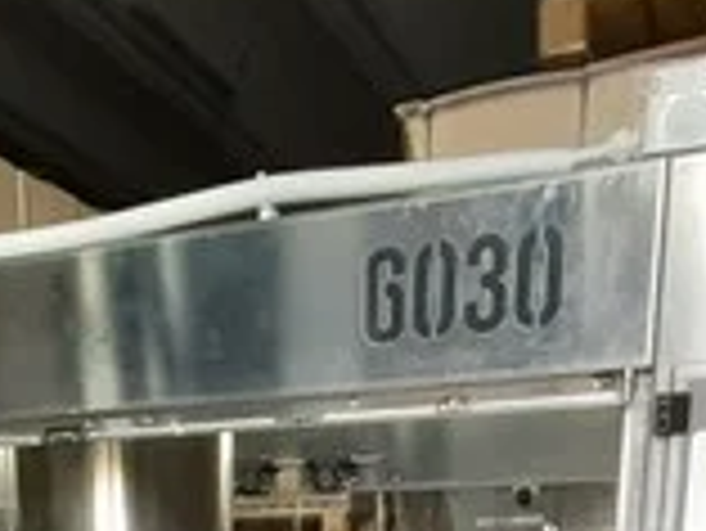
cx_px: 261
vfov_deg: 21.4
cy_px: 868
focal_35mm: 53
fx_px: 1082
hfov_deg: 35.9
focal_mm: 1.13
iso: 160
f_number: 2.2
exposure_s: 1/50
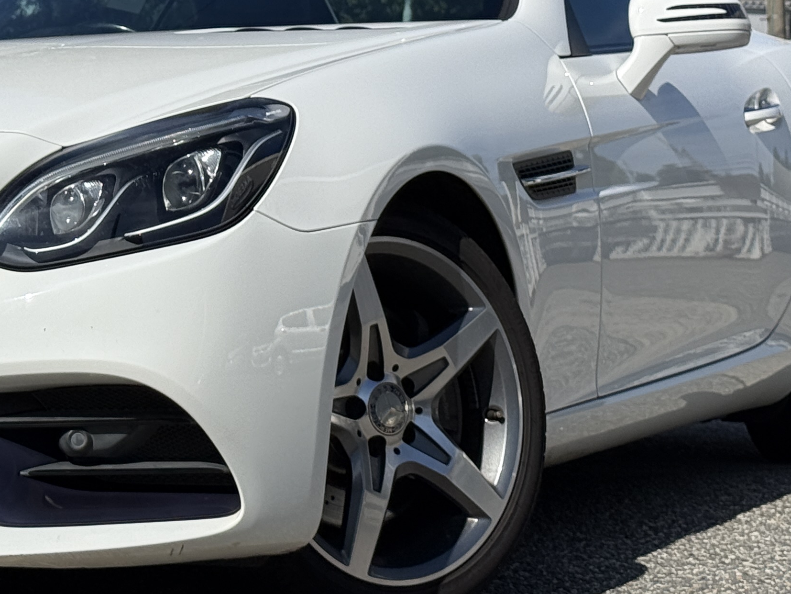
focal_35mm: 117
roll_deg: +0.3
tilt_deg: +2.6
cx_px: 81
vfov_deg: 12.6
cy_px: 63
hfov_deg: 16.6
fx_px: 2674
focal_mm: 6.76
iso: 80
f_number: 1.78
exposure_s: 1/11364
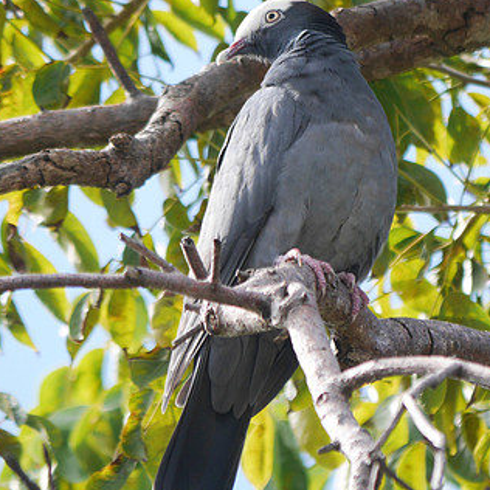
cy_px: 242
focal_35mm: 756
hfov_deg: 2.3
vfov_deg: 2.3
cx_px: 242
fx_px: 12107
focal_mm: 300
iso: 320
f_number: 5.6
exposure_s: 1/400
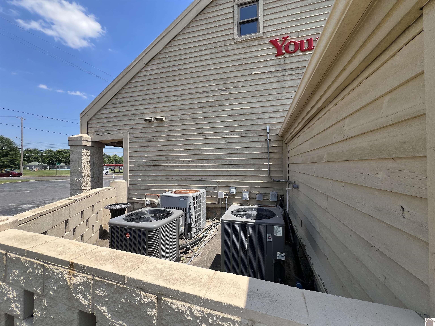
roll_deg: +1.4
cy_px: 163
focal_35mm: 13
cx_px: 218
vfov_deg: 89.9
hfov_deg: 106.2
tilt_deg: +0.2
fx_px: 163
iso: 32
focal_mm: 1.57
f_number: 1.8
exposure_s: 1/889
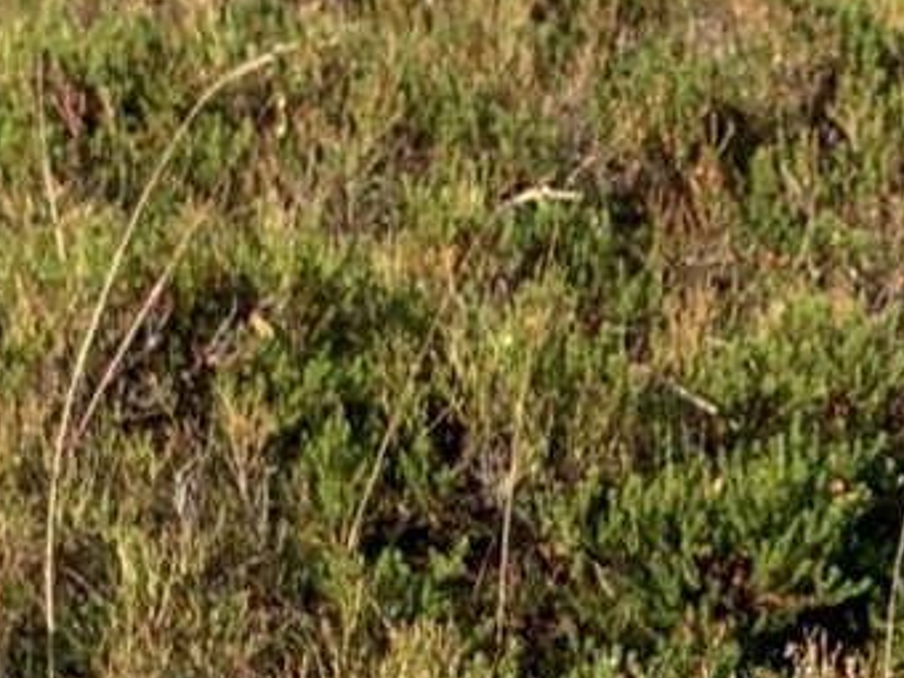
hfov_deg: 9.8
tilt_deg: -9.5
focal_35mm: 196
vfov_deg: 7.4
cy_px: 1223
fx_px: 5119
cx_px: 1321
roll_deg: -2.0
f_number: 1.8
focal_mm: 4.25
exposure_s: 1/2208
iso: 25
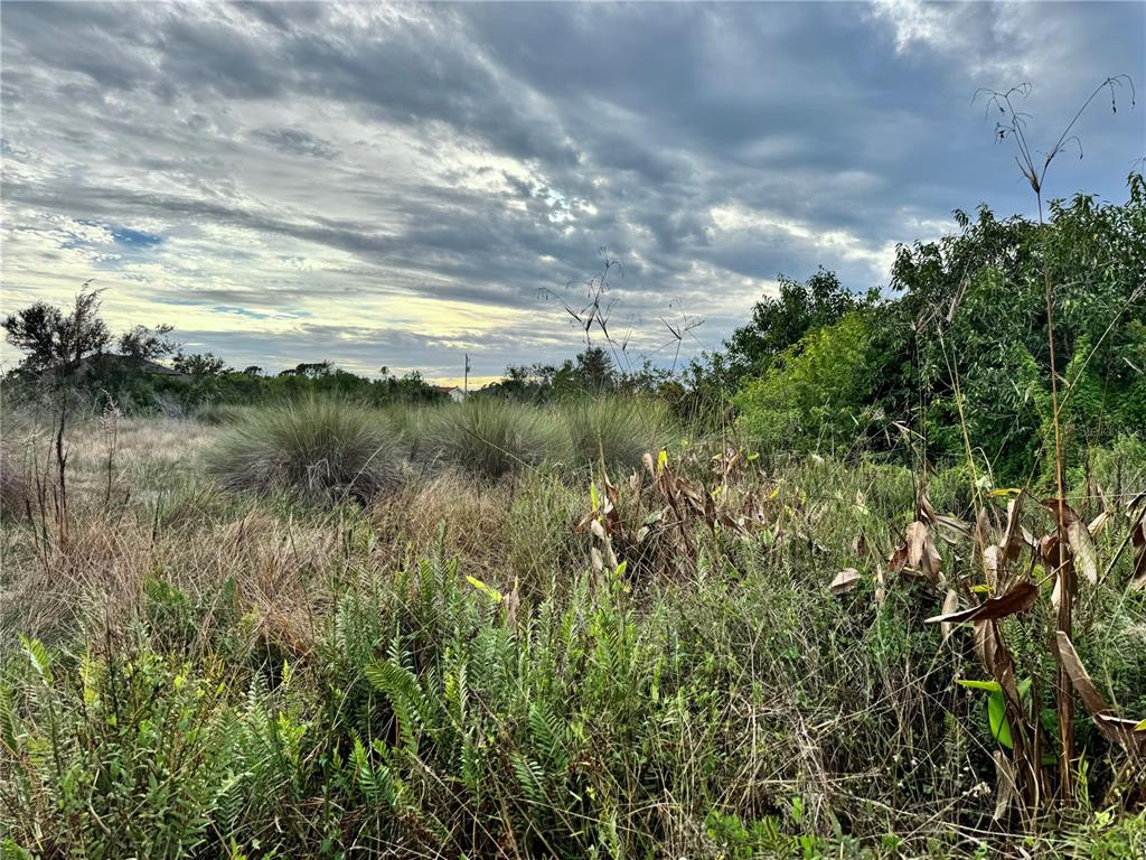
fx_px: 795
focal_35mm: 24
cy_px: 430
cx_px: 573
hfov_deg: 71.6
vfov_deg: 56.8
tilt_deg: -1.0
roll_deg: -1.4
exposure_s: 1/2959
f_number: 1.78
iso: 80
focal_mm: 6.76
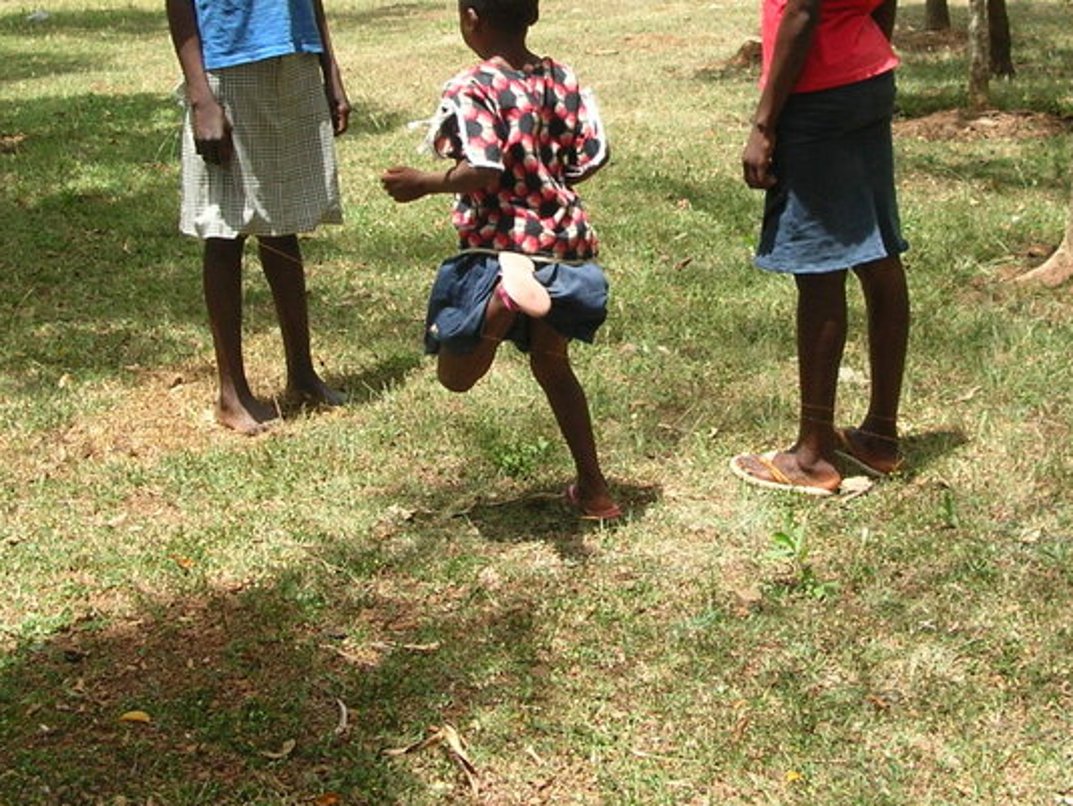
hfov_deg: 28.9
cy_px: 271
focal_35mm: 67
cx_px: 667
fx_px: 2078
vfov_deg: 21.9
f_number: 2.8
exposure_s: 1/386
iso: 50
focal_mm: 5.8
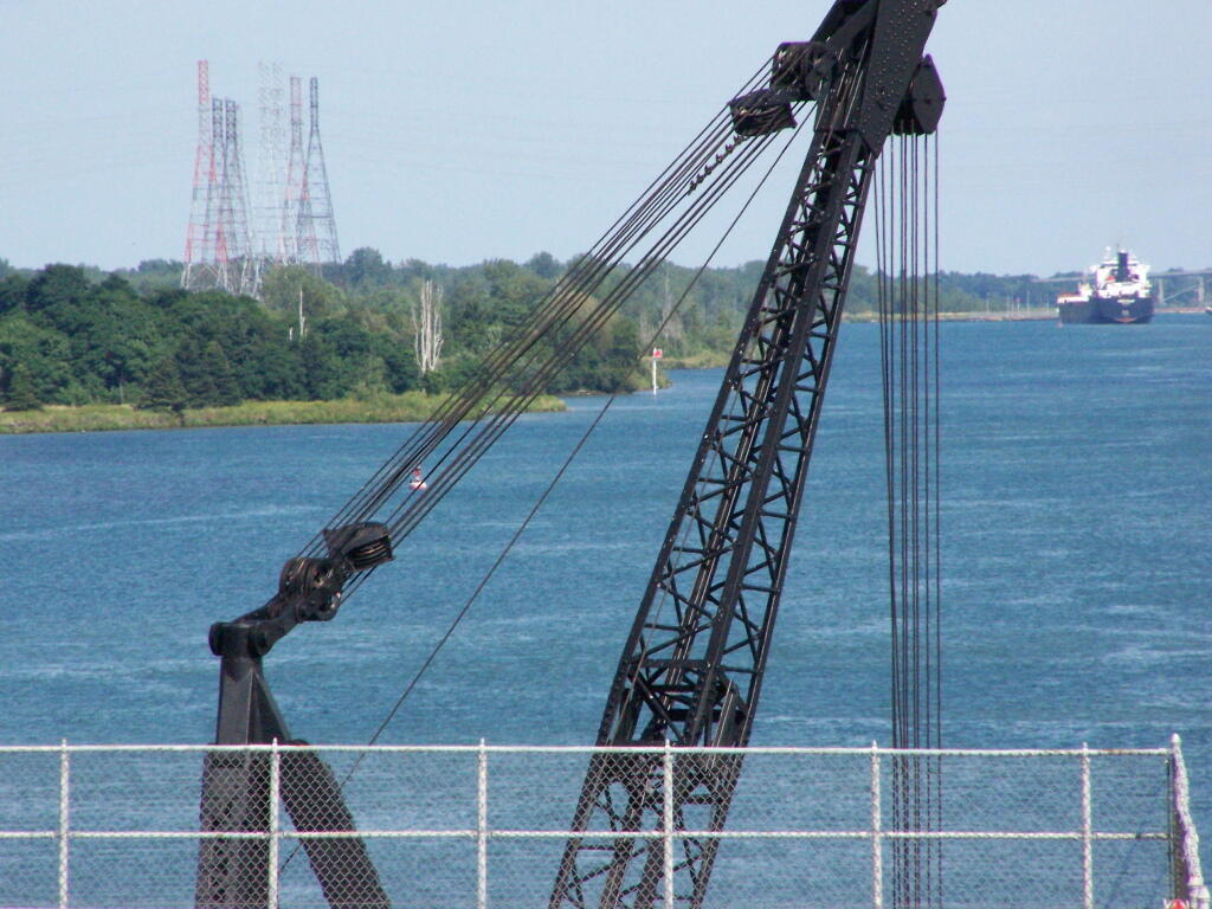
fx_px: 13305
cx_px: 606
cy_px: 454
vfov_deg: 3.9
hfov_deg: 5.2
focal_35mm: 380
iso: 400
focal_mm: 63
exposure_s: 1/1250
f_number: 7.1
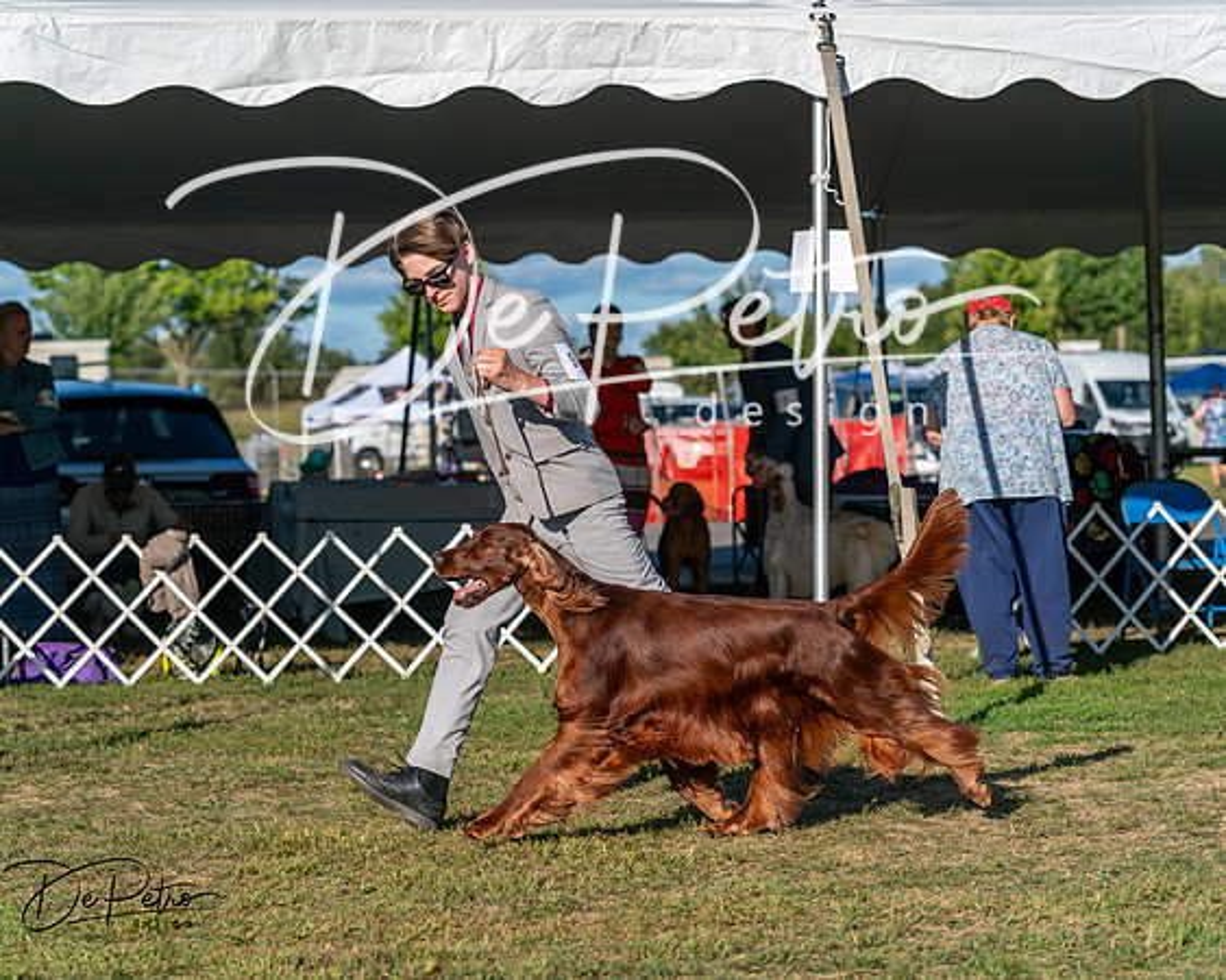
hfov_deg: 18.5
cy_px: 490
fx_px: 3758
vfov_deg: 14.9
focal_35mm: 104
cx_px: 613
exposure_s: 1/1250
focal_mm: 92
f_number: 4.5
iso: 100
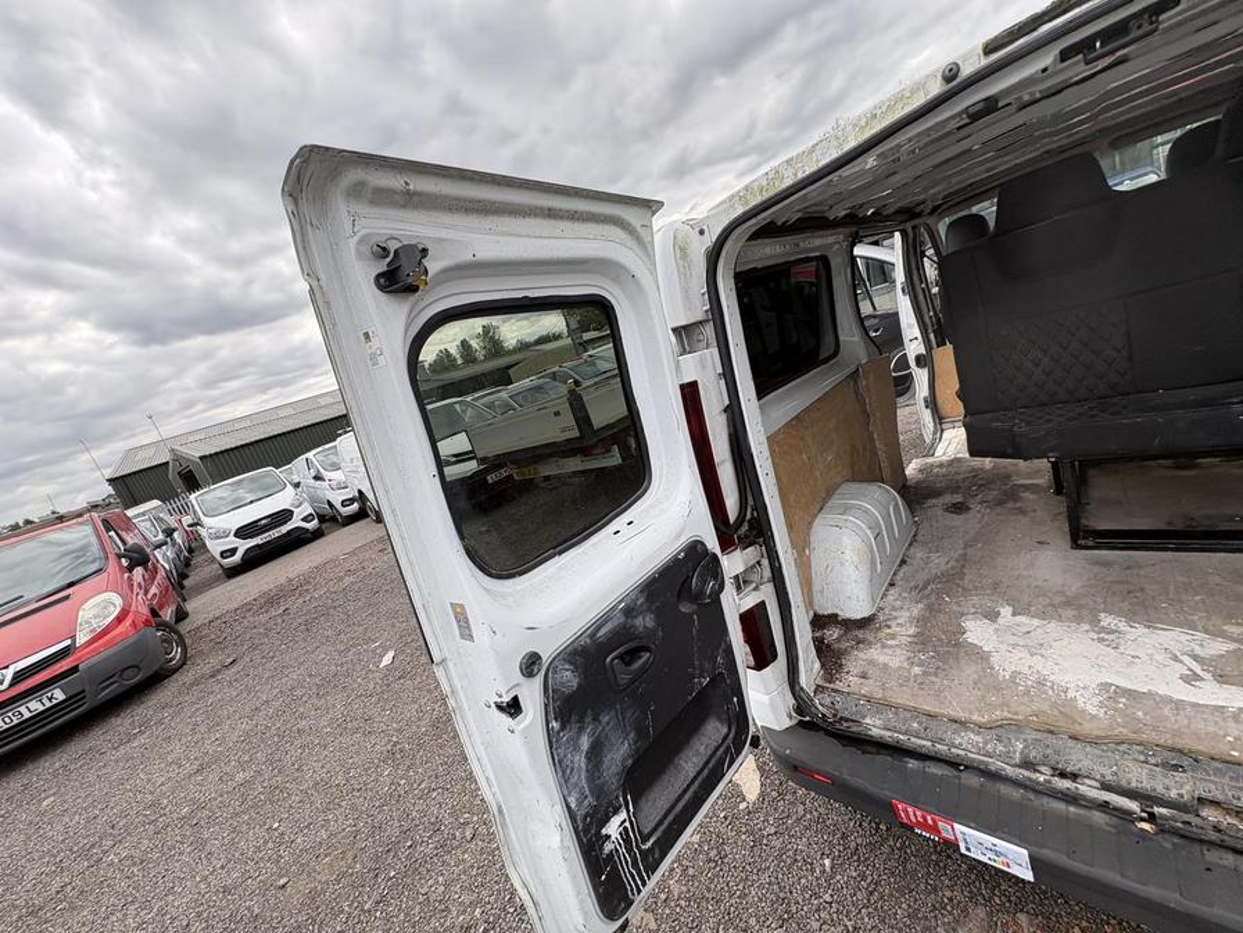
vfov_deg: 85.7
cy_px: 466
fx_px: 503
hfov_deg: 102.1
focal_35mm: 14
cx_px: 622
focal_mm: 2.22
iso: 40
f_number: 2.2
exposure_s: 1/362
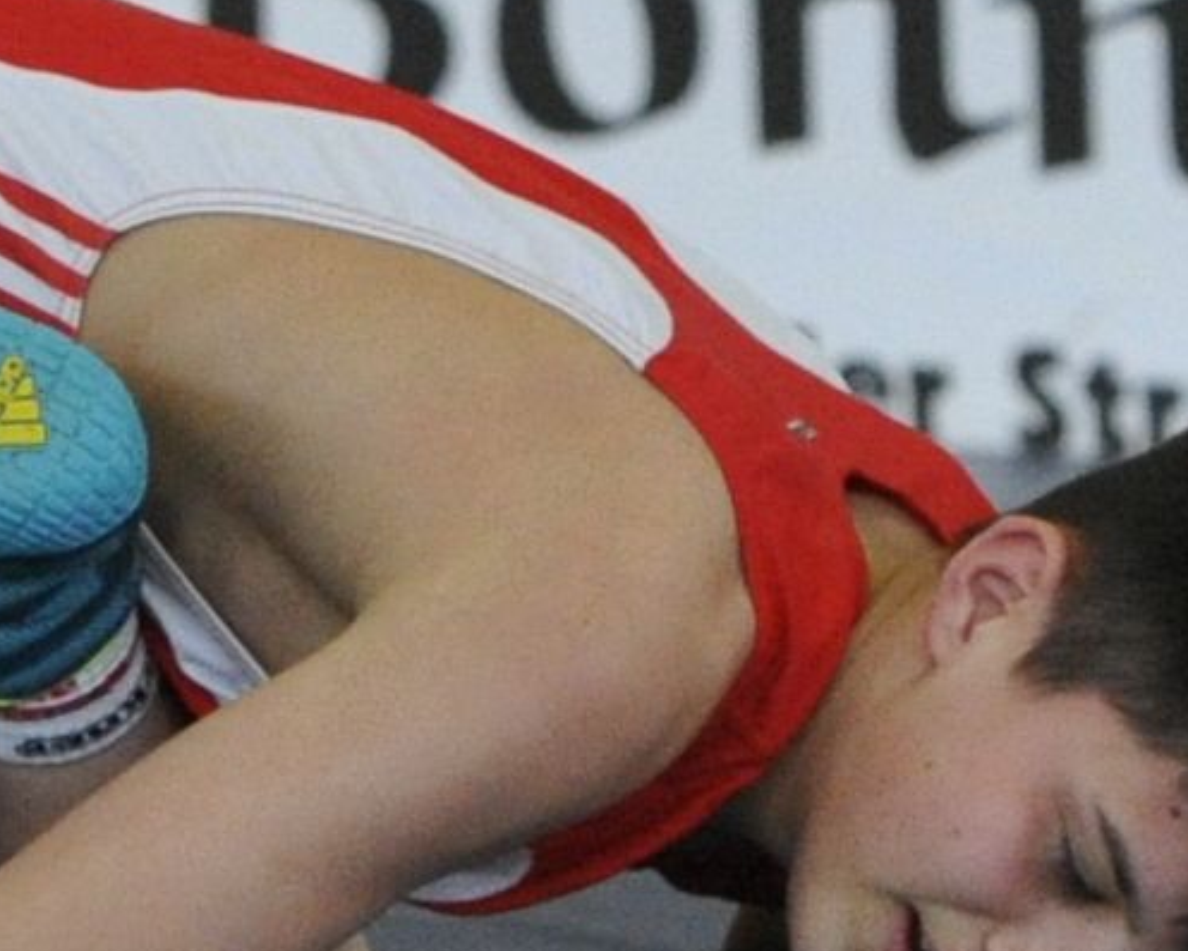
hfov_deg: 3.6
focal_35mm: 543
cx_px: 792
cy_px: 121
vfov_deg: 2.9
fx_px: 19096
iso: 4000
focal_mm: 95
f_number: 5
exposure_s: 1/800
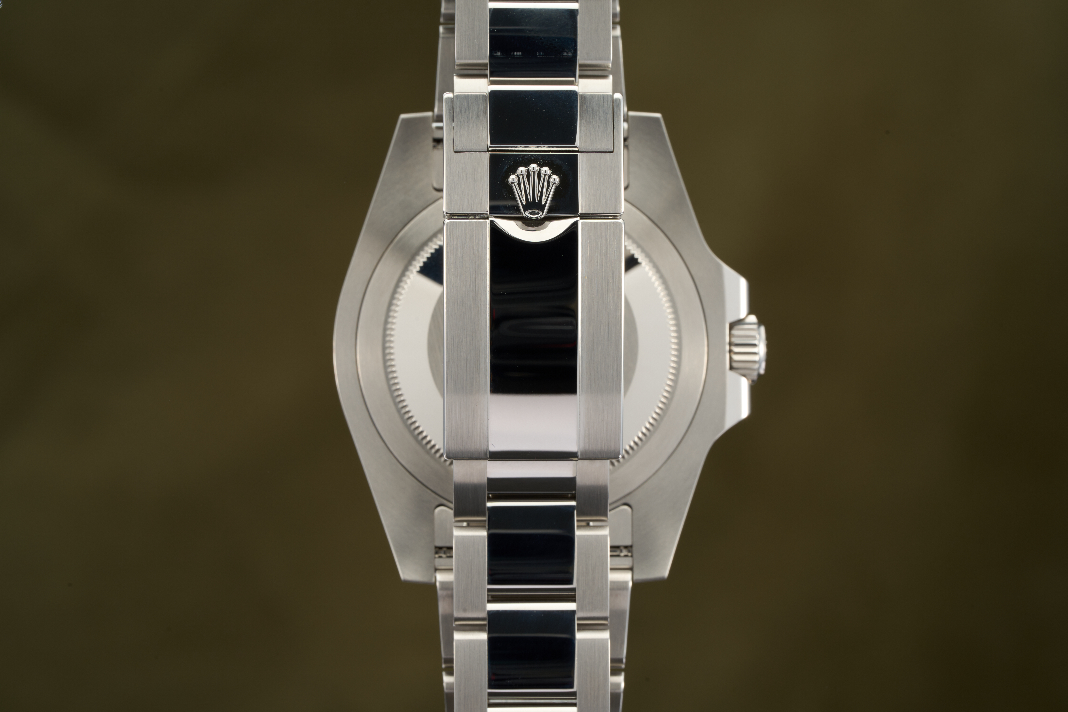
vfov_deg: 13.7
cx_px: 534
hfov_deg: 20.4
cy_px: 356
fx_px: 2966
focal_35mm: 100
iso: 125
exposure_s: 1/125
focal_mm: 100
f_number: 16
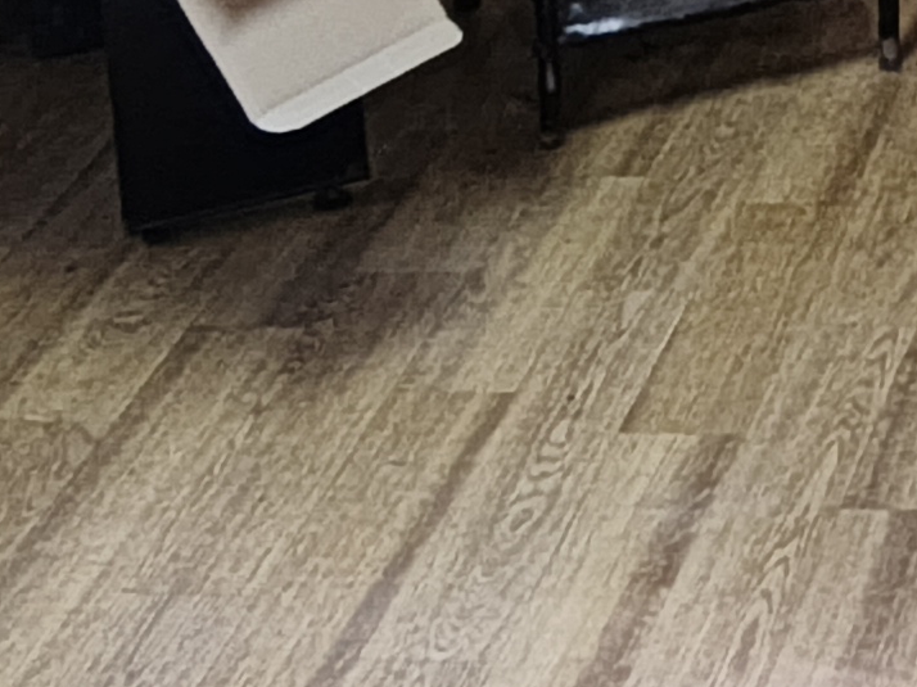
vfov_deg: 9.8
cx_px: 1840
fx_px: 3469
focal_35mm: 131
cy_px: -1038
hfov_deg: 13.0
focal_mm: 4.09
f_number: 1.6
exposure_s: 1/33.3
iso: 677
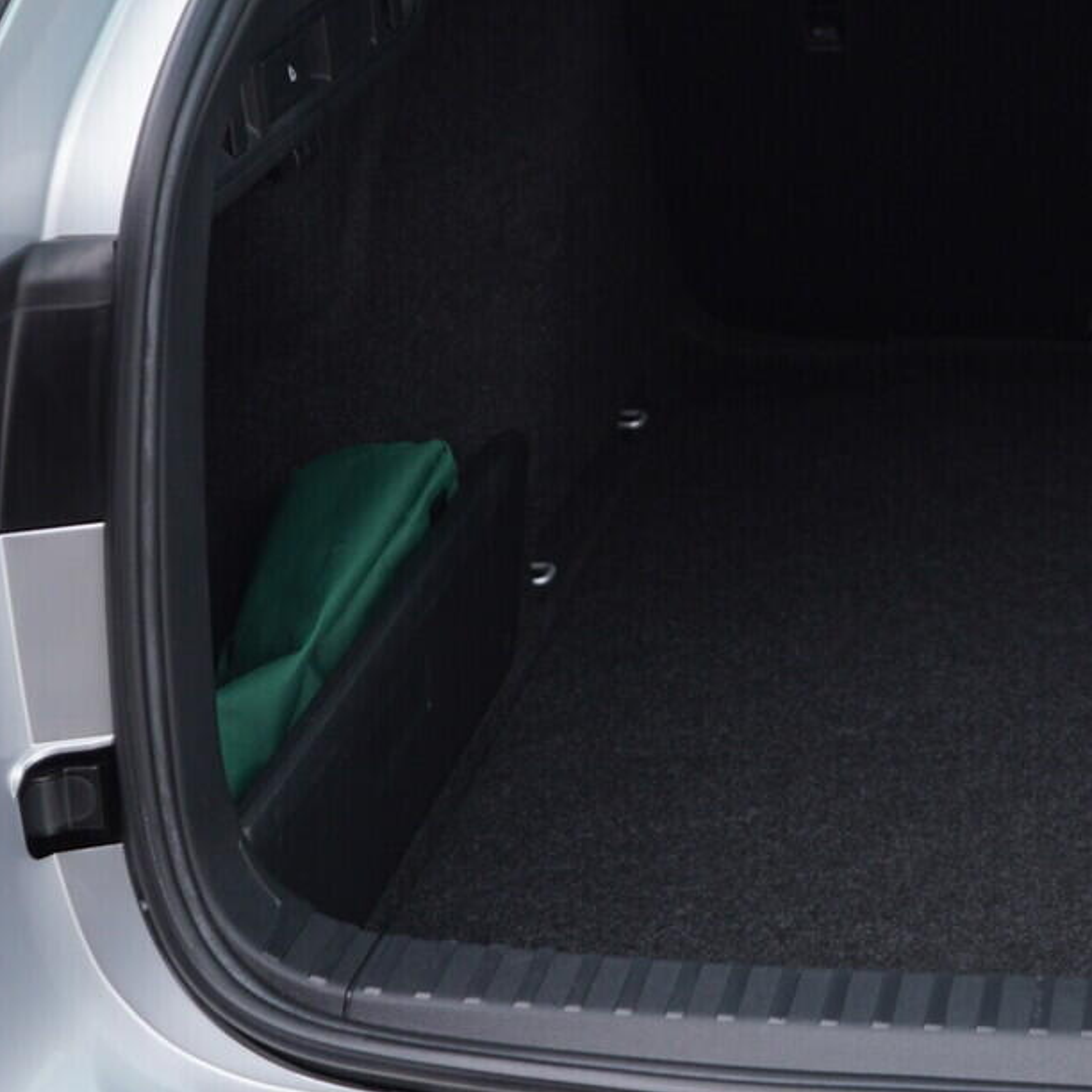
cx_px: 1238
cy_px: 269
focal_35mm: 72
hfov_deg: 22.5
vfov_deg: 23.7
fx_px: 2570
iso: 160
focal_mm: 24
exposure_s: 1/40
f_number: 2.8
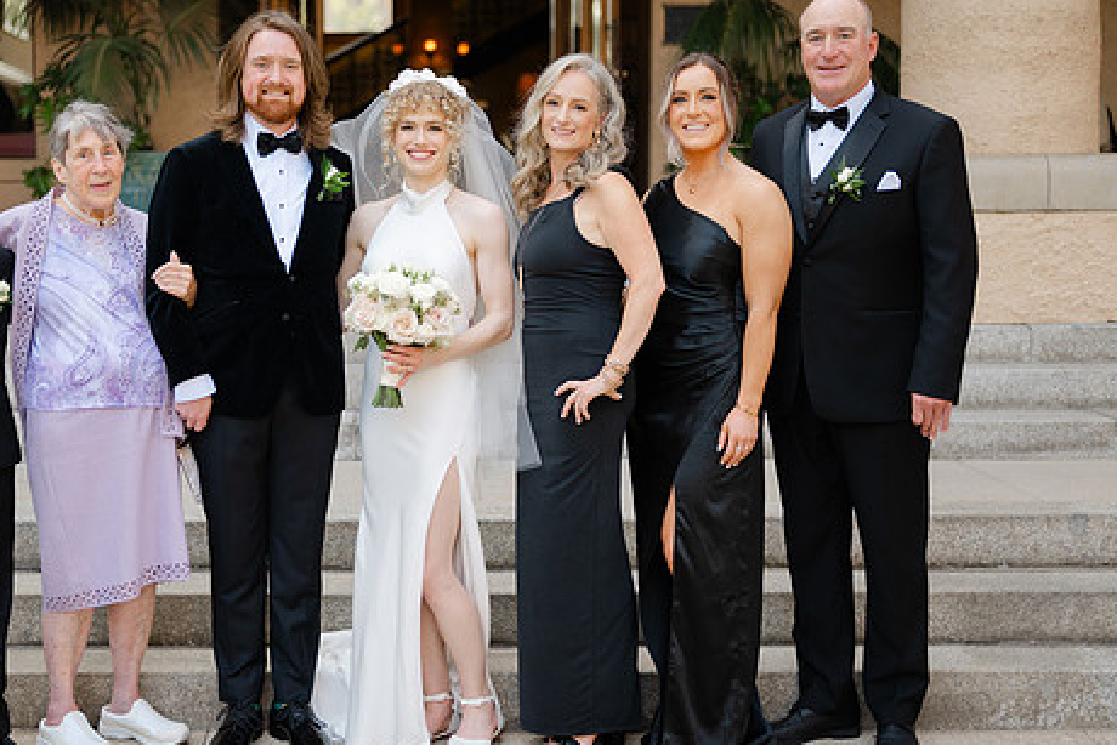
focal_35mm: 63
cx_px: 432
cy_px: 368
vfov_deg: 21.6
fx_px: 1955
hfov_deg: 31.8
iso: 64
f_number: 2
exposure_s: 1/320
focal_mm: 50
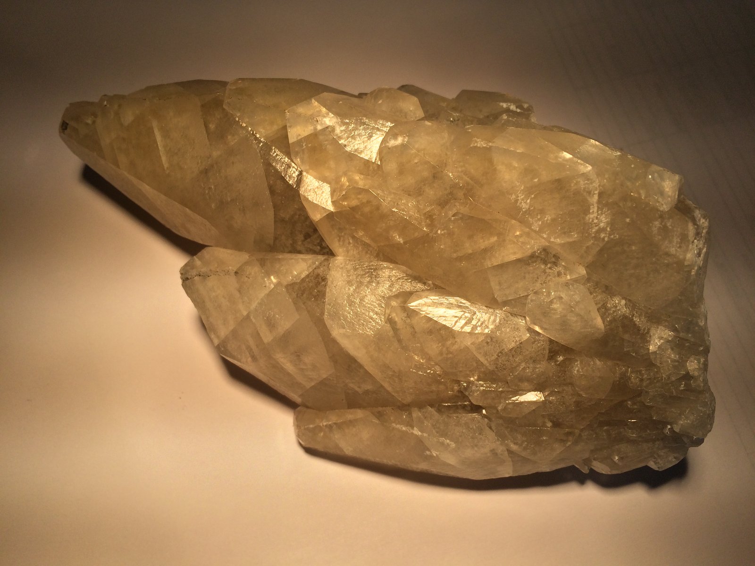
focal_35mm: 29
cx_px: 378
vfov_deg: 48.2
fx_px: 633
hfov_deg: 61.7
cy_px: 283
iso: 32
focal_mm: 4.15
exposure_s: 1/526
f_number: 2.2
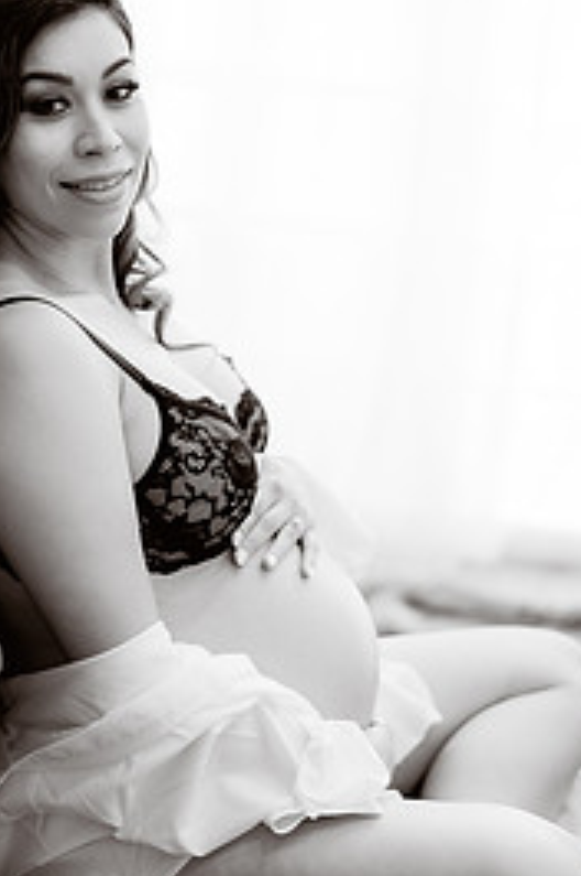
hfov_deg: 16.0
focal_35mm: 85
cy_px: 423
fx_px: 2063
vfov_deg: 23.9
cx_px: 330
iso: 125
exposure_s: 1/125
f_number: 1.4
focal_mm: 50
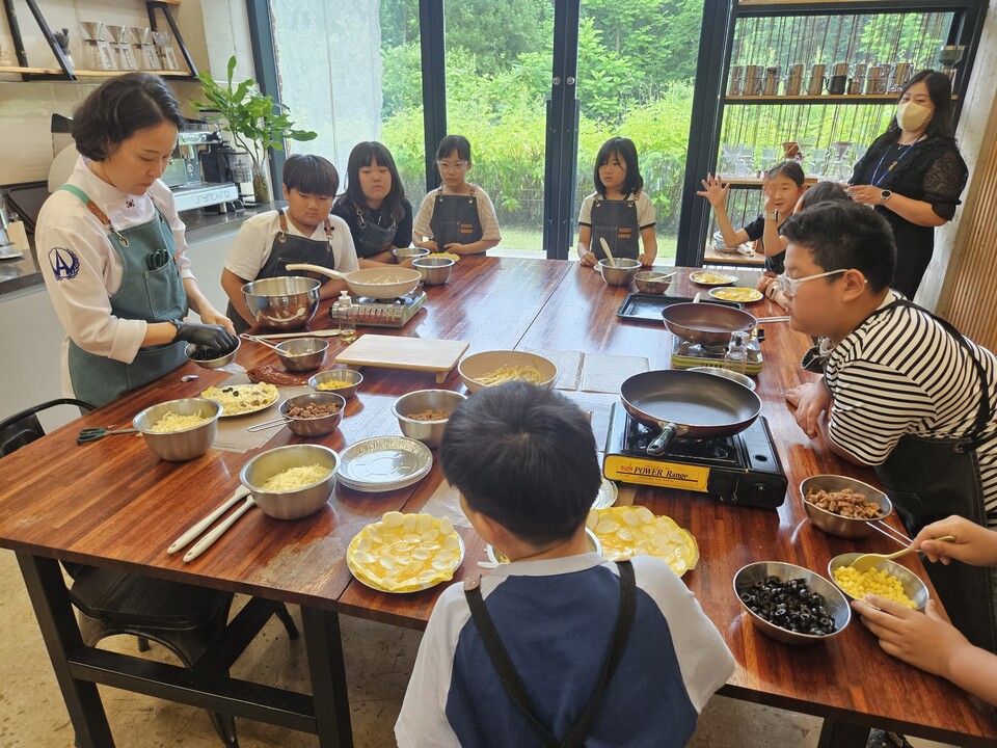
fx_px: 662
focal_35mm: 23
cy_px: 374
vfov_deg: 58.9
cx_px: 498
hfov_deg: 73.9
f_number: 1.8
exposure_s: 1/120
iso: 160
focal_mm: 5.4
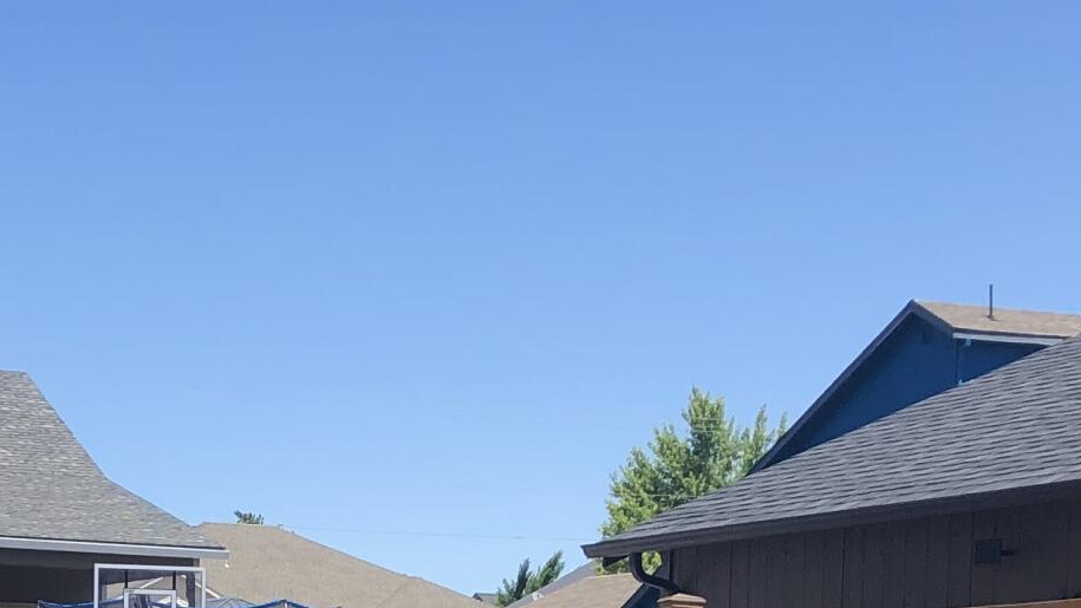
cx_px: 306
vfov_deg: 11.2
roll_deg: -0.6
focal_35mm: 100
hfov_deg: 21.2
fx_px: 2867
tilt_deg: -7.6
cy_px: 1114
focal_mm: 3.99
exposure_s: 1/1263
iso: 20
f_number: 1.8
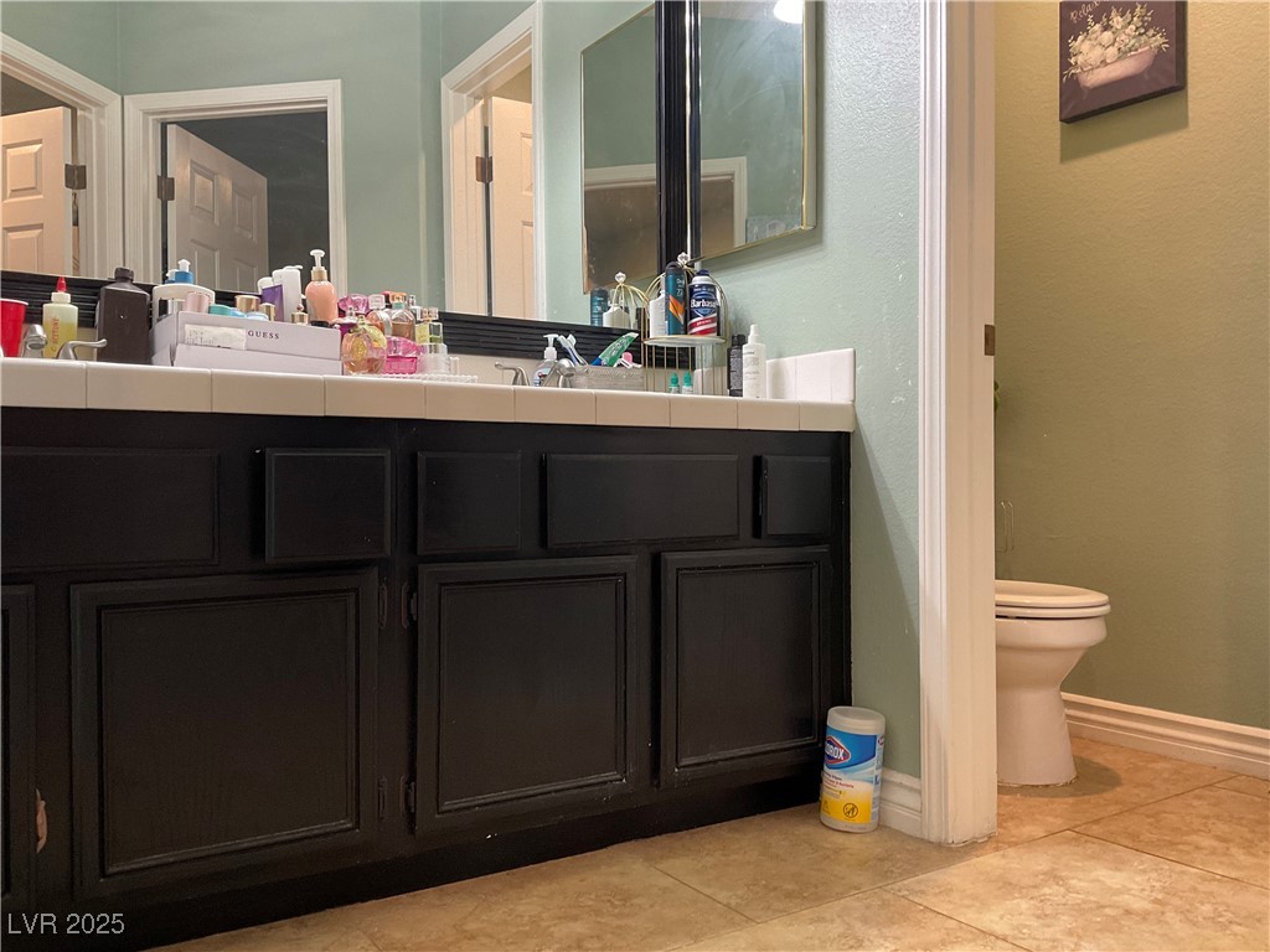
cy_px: 476
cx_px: 635
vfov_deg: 48.2
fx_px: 1064
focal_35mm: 29
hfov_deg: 61.7
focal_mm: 3
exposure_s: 1/60
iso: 125
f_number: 1.8
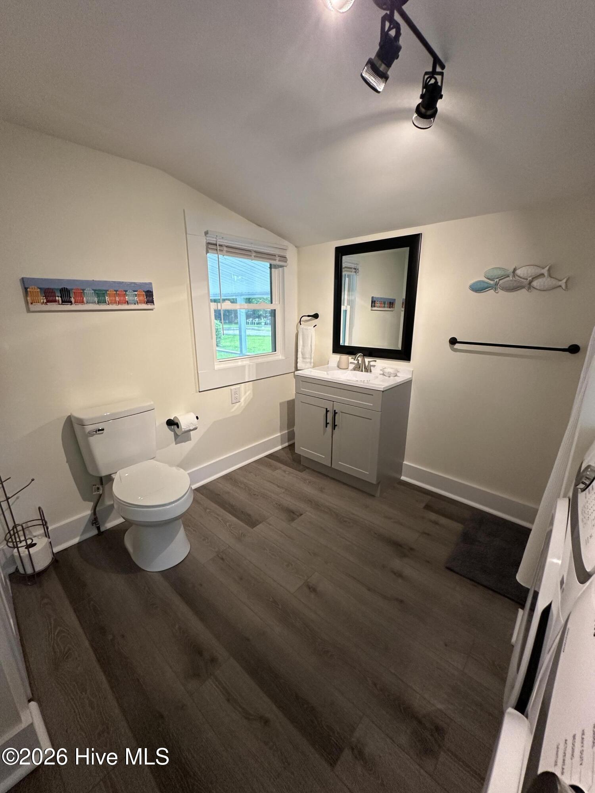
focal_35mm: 14
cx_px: 298
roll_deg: -1.3
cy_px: 396
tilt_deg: -14.8
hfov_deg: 85.7
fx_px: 321
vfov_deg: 102.1
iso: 250
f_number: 2.2
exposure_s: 1/120
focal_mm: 2.22
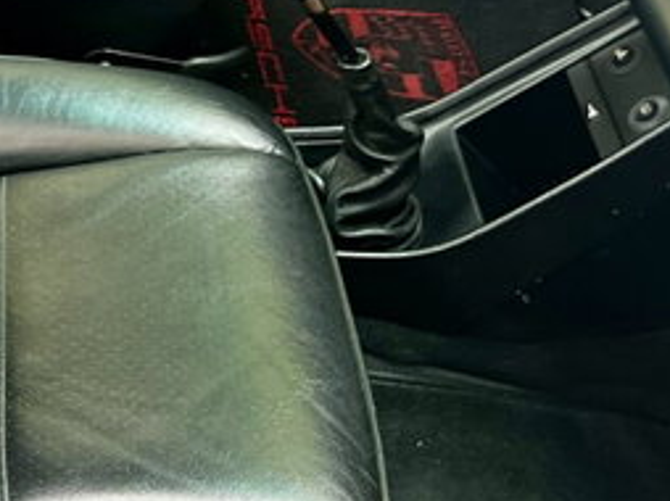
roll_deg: -6.5
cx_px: -404
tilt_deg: -40.5
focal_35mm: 105
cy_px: 8
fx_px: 2030
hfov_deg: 16.6
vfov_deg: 13.9
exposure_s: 1/121
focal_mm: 5.7
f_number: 1.5
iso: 125
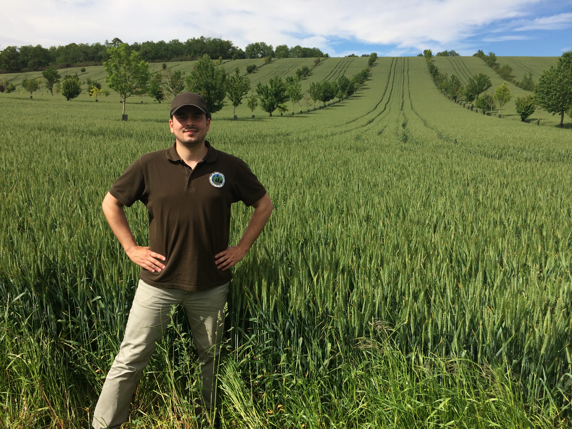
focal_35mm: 29
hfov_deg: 61.7
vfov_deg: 48.2
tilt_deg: -8.7
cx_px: 286
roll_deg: -1.1
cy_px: 214
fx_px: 479
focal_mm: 4.15
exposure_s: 1/2160
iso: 32
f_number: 2.2
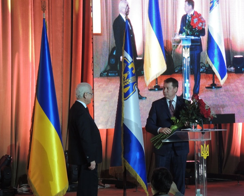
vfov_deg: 6.6
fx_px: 1705
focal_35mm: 236
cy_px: 98
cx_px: 113
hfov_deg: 8.2
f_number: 4.6
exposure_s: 1/50
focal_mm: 40.1
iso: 500
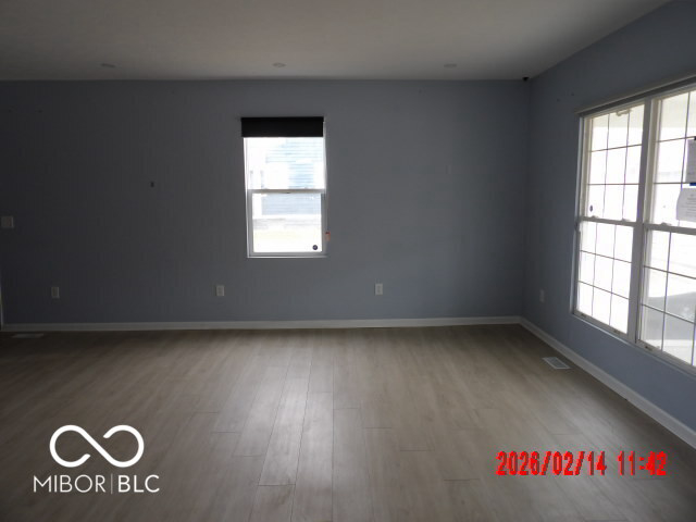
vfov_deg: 56.8
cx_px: 348
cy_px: 261
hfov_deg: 71.6
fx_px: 483
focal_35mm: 24
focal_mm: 4.3
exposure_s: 1/33
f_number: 3.2
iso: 101
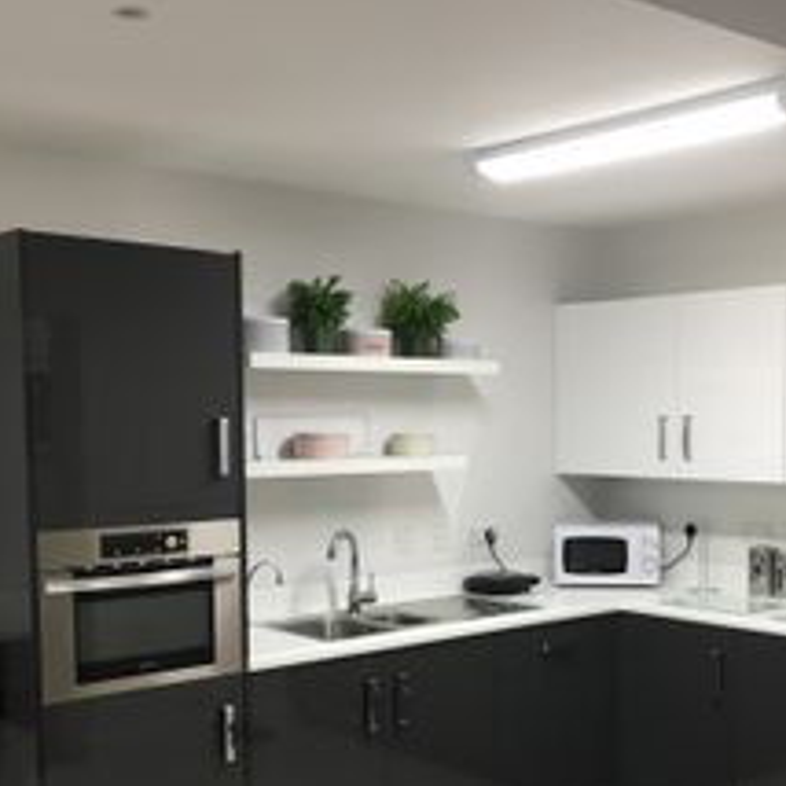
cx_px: 522
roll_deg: +0.2
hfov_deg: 35.0
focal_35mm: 48
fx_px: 1233
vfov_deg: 35.0
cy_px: 536
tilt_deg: -5.0
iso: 40
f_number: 2.2
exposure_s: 1/33
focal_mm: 4.15
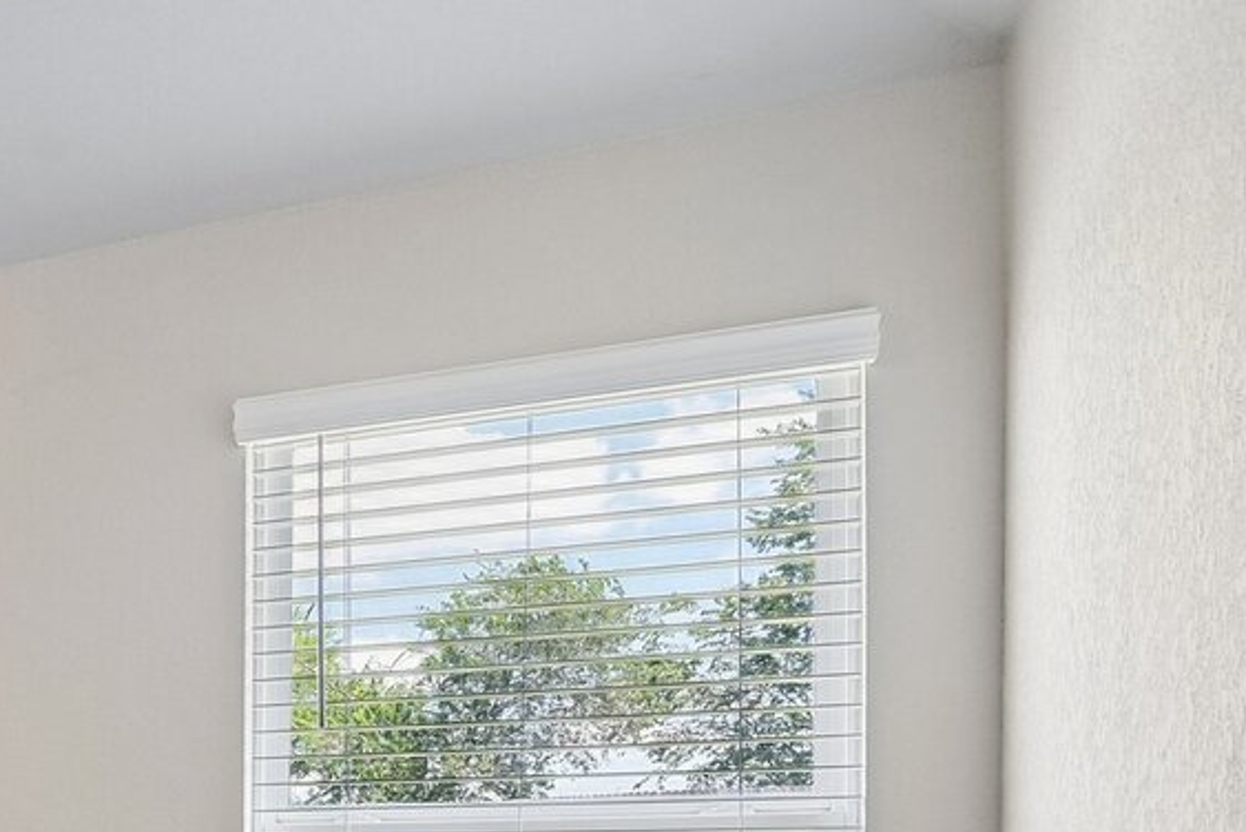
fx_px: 1593
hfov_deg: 31.9
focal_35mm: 46
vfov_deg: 26.8
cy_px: 929
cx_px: -394
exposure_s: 1/15
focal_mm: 16
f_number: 8
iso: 500
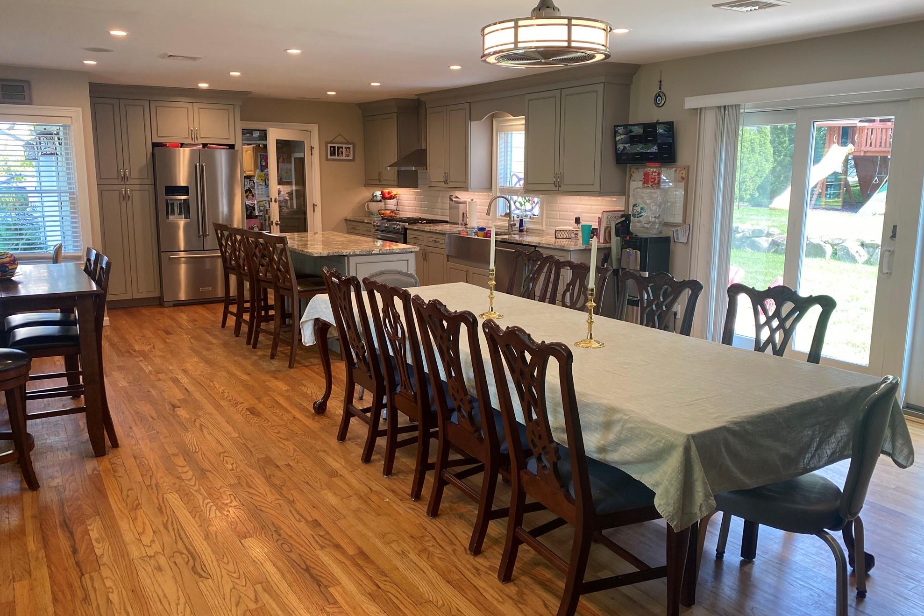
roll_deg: +0.0
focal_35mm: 28
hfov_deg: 65.5
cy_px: 310
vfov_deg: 46.4
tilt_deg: -9.9
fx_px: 719
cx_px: 453
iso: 125
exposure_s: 1/120
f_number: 1.8
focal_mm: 4.25
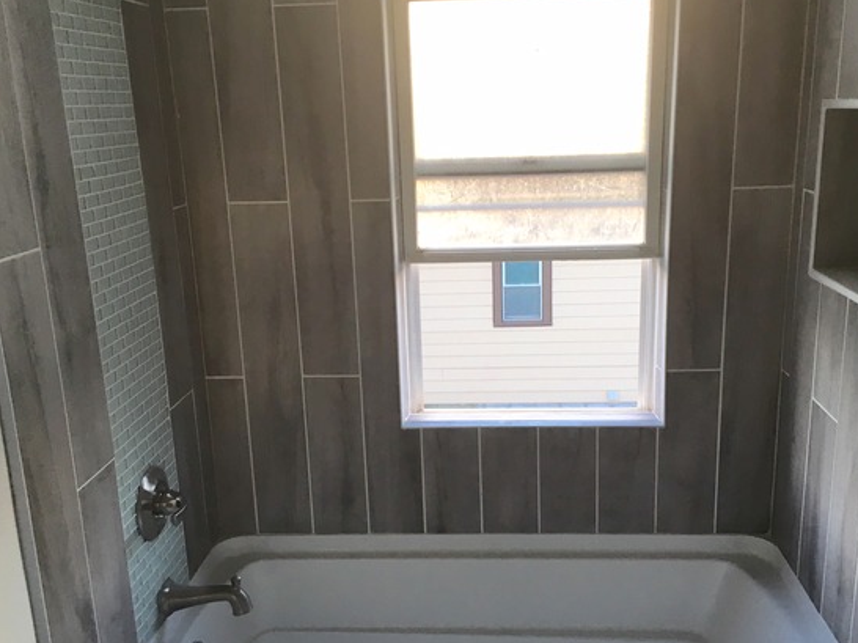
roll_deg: +2.0
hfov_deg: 54.0
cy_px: 332
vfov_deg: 41.8
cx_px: 451
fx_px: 842
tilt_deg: -12.4
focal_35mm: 34
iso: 25
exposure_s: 1/30
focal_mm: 4.15
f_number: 2.2
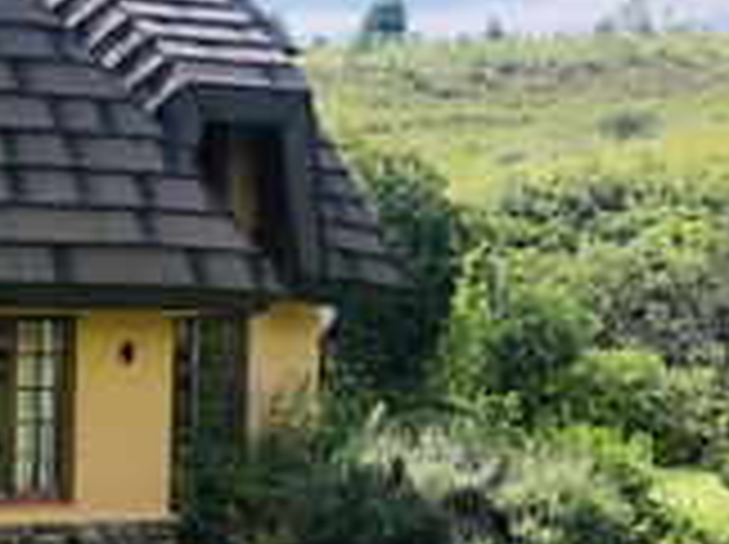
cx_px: -378
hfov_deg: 18.0
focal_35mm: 97
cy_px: 364
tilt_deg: -0.8
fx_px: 2040
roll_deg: -0.9
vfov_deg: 15.2
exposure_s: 1/787
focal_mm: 3.99
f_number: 1.8
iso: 20
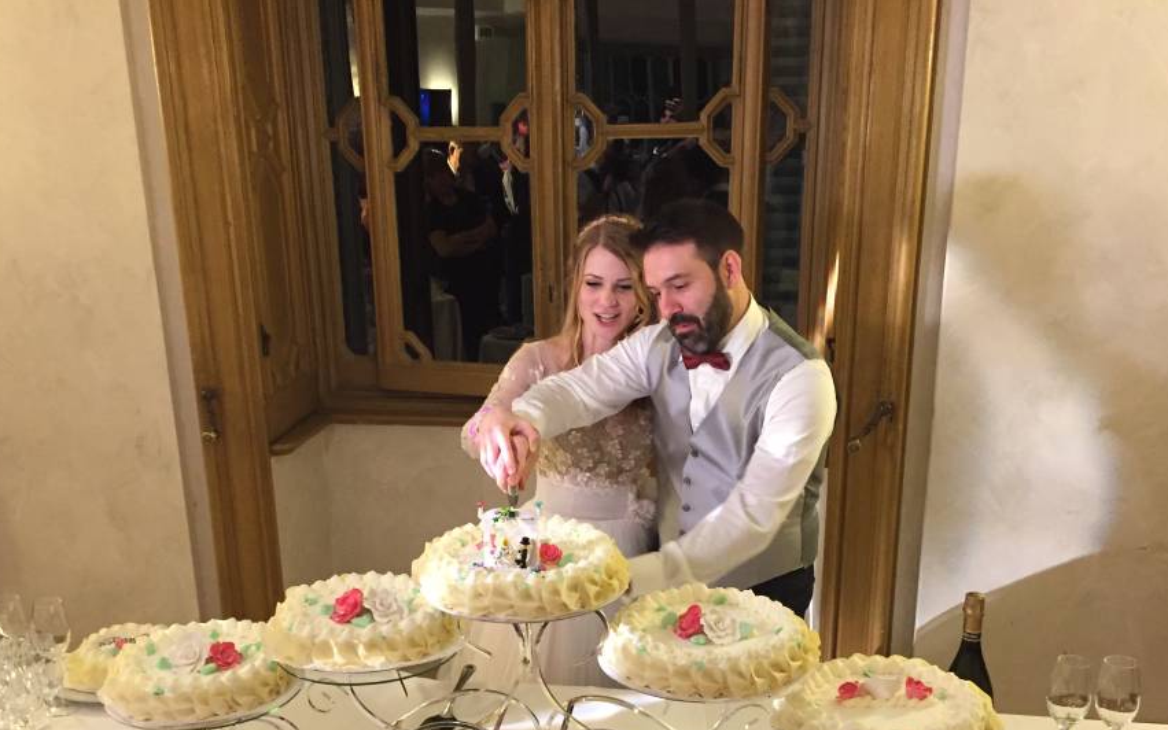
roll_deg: +1.7
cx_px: 552
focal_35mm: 37
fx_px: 1178
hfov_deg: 52.7
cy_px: 523
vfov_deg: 33.9
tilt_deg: -20.2
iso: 250
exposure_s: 1/33
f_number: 2.2
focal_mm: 4.15
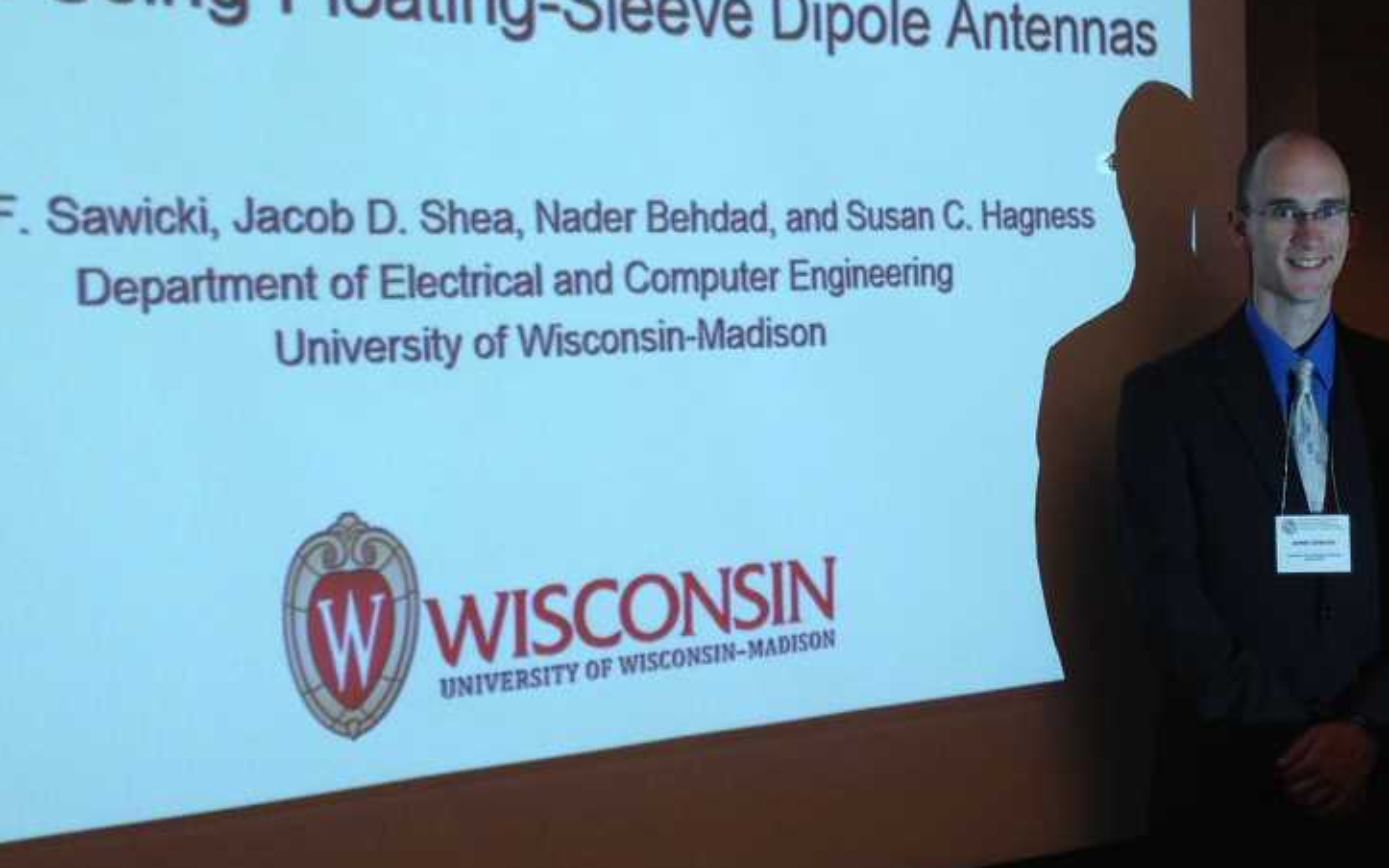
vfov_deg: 16.5
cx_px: 1043
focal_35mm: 79
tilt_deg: -2.4
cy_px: 336
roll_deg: +2.3
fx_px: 2991
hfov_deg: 25.8
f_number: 2.4
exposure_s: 1/60
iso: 64
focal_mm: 4.12
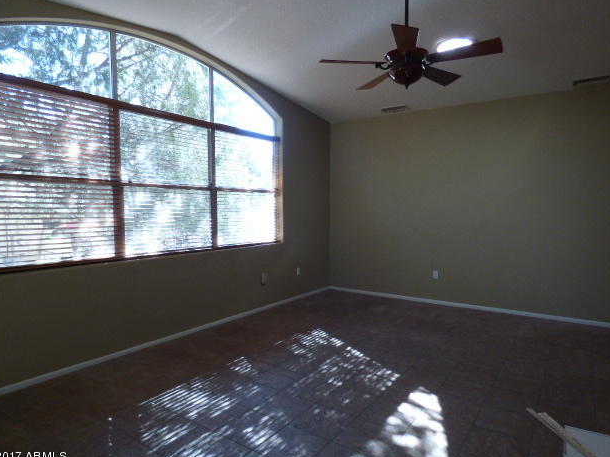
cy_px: 236
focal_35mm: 21
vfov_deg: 63.4
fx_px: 370
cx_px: 309
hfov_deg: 79.0
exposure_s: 1/60
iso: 160
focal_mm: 3.58
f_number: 2.8
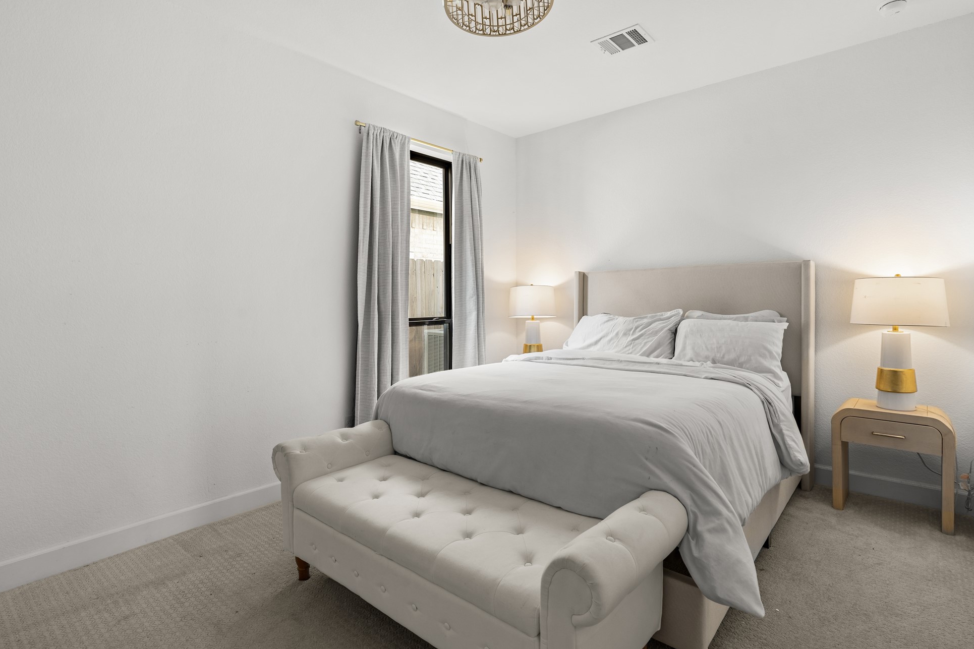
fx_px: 487
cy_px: 306
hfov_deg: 90.0
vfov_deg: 67.3
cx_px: 492
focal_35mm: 18
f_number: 9
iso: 200
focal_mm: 16
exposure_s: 1.6
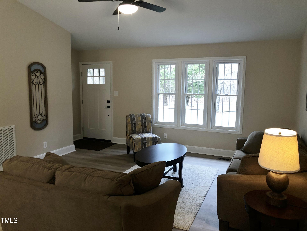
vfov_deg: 49.7
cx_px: 154
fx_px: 248
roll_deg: -0.2
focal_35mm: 28
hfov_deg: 63.4
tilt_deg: -8.0
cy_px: 116
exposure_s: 1/24
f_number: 1.8
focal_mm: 3.99
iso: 40
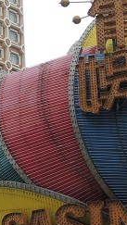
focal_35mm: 123
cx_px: -1
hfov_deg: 9.8
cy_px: 88
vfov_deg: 17.4
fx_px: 735
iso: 80
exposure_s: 1/1250
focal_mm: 6
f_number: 2.2
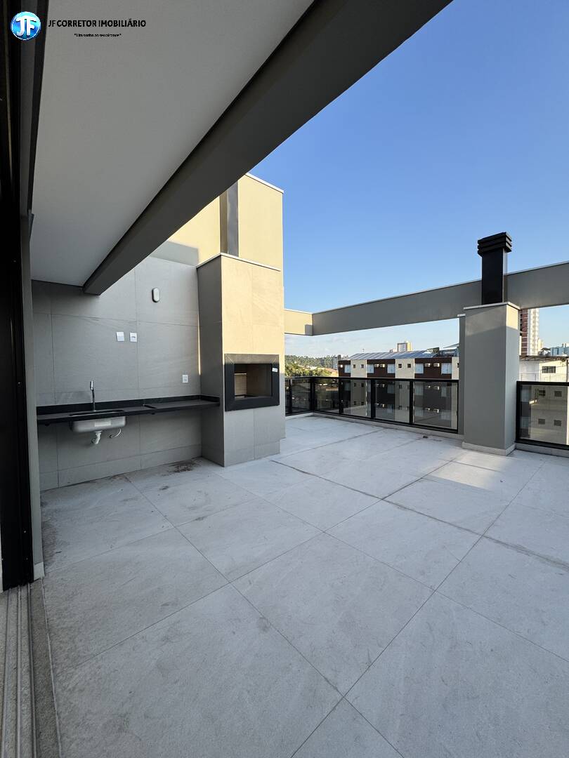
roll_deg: +1.1
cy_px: 379
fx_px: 307
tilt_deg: -2.1
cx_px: 284
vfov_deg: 102.1
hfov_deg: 85.7
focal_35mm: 14
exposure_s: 1/849
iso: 40
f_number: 2.2
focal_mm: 2.22
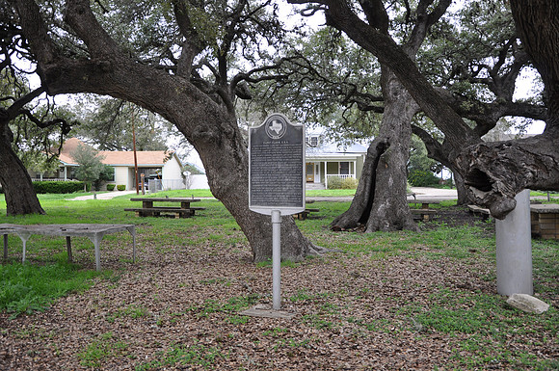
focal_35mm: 36
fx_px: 558
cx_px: 280
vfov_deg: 36.8
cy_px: 186
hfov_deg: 53.2
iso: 400
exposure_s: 1/60
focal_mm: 24
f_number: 4
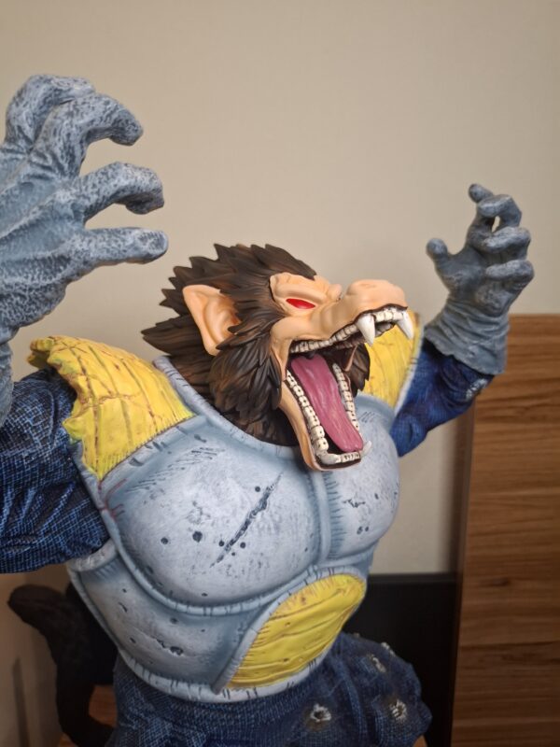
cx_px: 280
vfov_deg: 73.9
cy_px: 374
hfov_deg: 58.9
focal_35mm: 23
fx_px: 496
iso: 200
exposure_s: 1/50
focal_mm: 5.54
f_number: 1.8
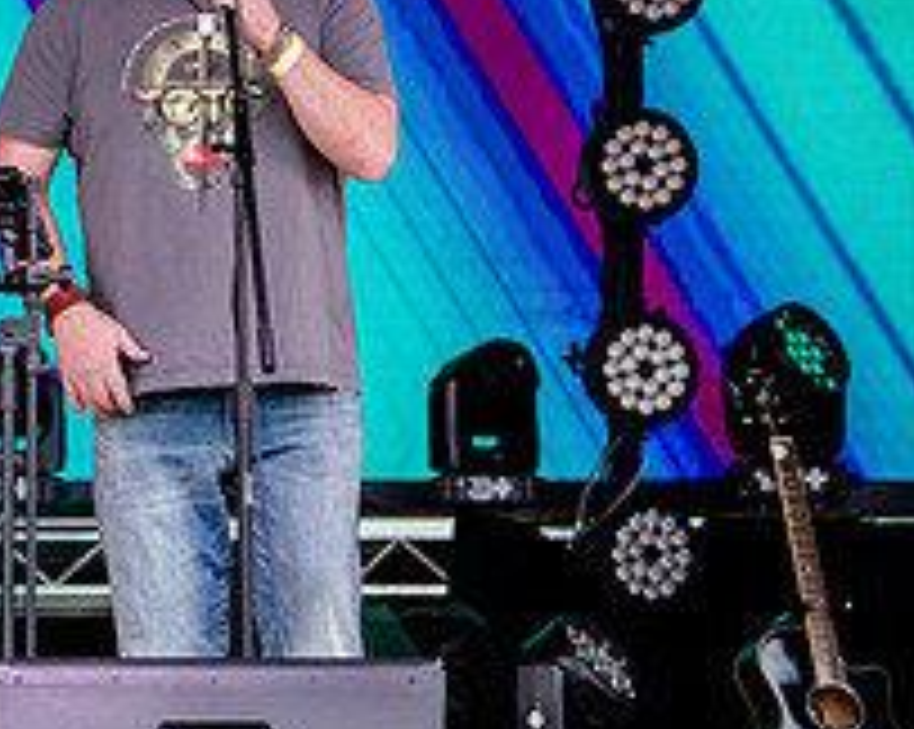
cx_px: -221
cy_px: 41
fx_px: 8864
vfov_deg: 4.7
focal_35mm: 328
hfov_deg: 5.9
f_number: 2.8
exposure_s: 1/500
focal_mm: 112
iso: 320
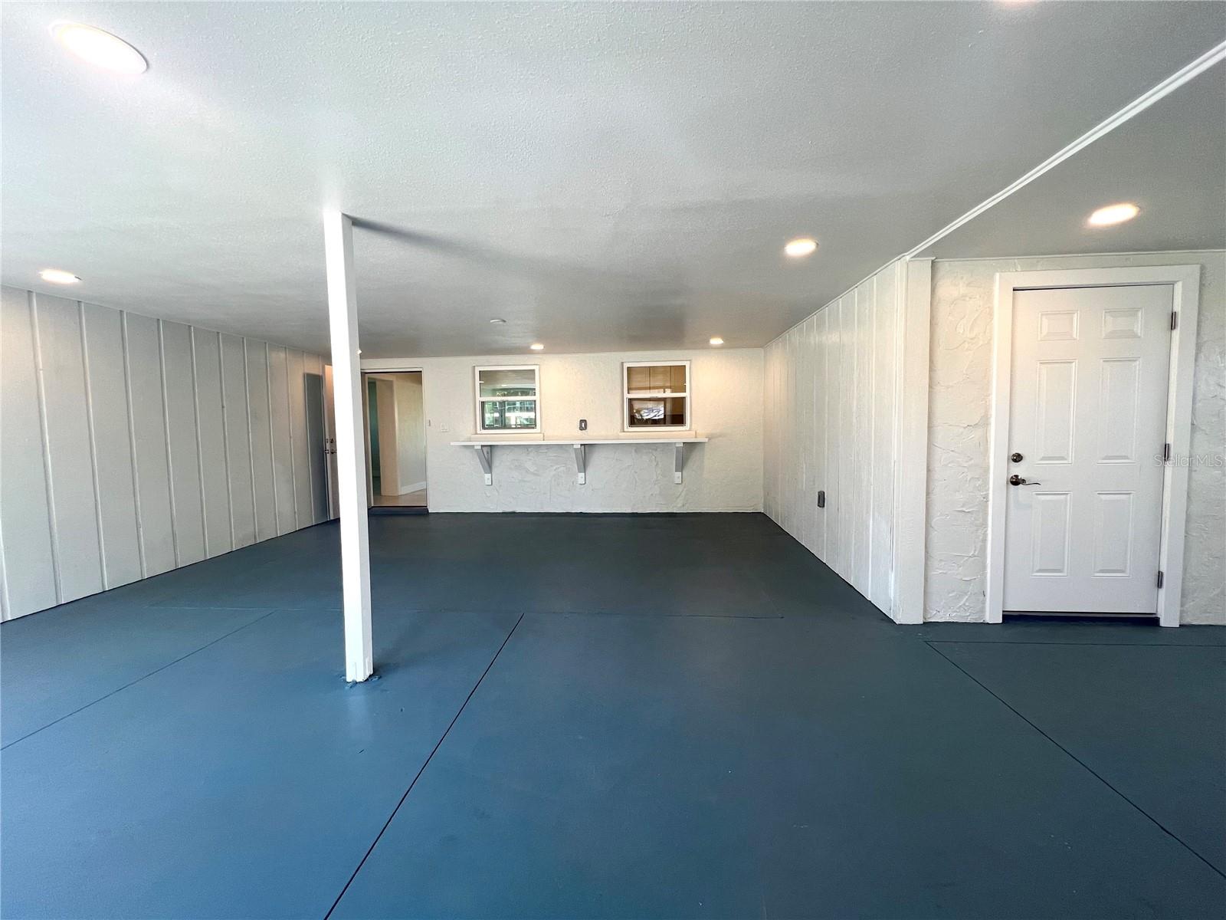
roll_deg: +1.3
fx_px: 460
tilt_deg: -4.0
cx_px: 613
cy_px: 460
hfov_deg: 106.2
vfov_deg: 89.9
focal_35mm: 13
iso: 64
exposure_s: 1/120
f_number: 1.8
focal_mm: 1.57
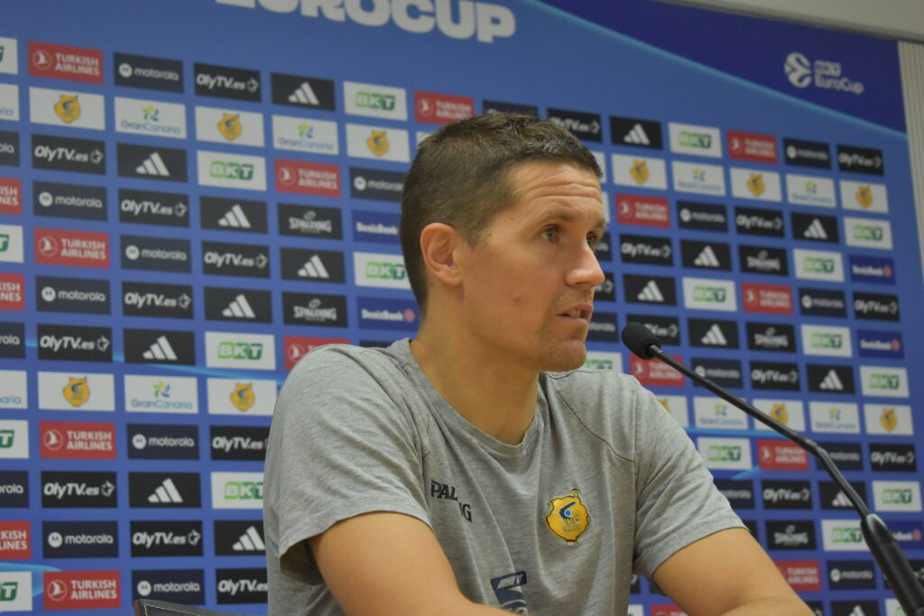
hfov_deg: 24.6
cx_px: 462
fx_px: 2118
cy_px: 308
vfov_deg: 16.6
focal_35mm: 82
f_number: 5.6
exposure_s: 1/125
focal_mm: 55
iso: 2000
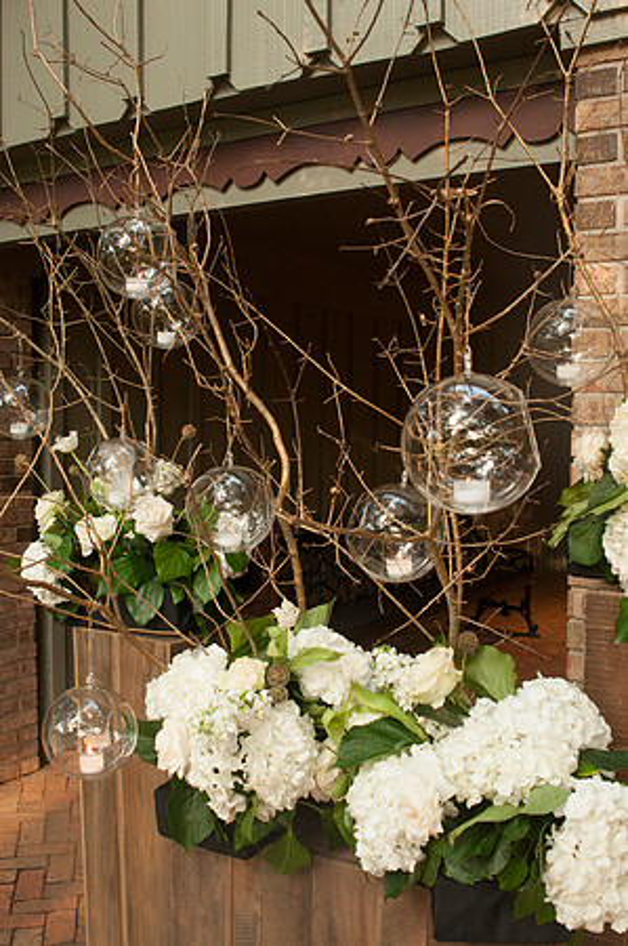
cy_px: 473
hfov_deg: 36.8
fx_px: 944
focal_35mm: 36
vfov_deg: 53.2
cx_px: 314
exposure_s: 1/60
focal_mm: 24
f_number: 7.1
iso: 500
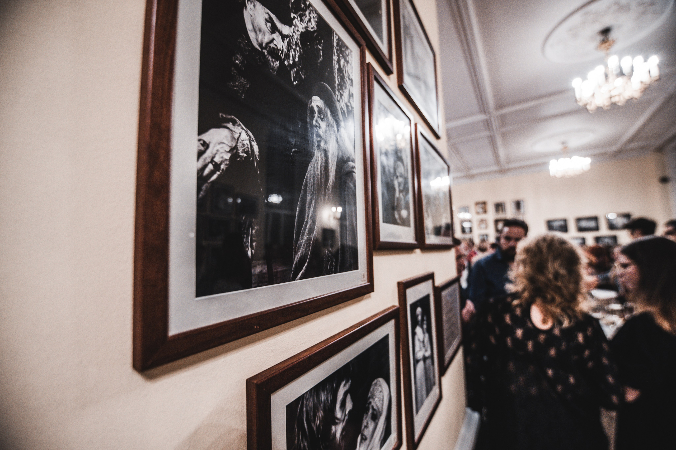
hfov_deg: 100.4
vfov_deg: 77.3
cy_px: 225
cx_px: 338
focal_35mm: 15
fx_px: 282
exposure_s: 1/125
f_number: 2.8
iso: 2000
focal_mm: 15
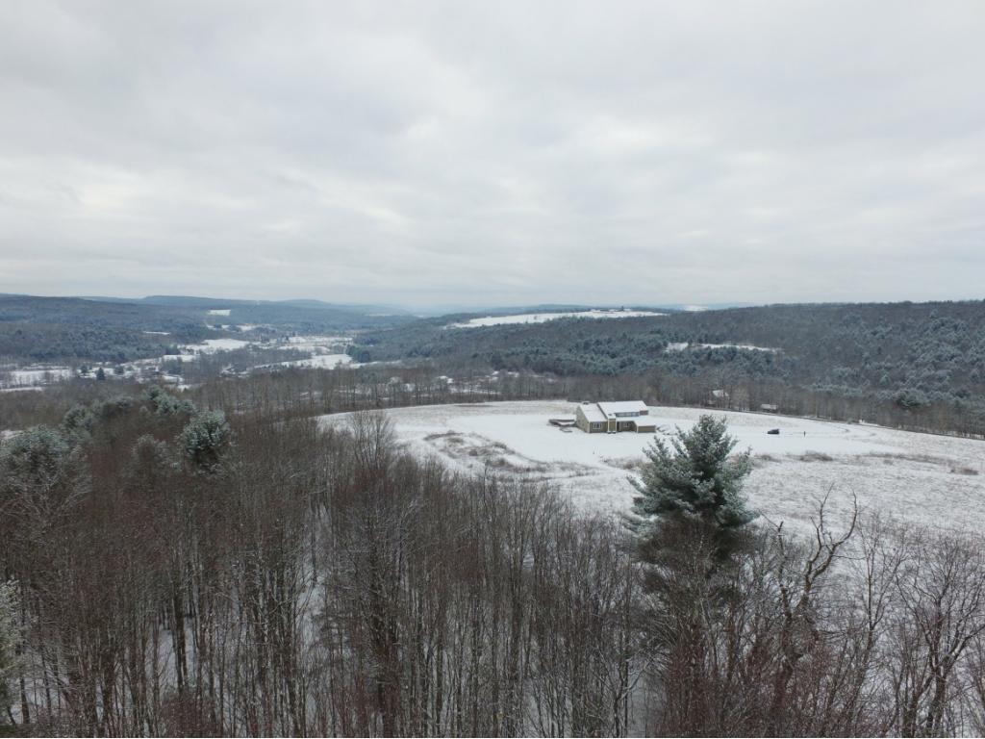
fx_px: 569
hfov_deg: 81.7
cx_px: 492
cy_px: 370
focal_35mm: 20
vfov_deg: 66.0
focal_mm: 3.61
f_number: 2.8
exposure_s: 1/500
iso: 100
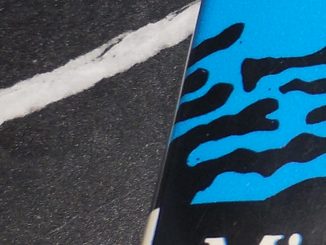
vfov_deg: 11.8
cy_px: -145
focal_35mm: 119
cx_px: 696
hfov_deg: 13.6
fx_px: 1121
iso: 125
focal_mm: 4.5
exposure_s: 1/40
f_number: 3.1
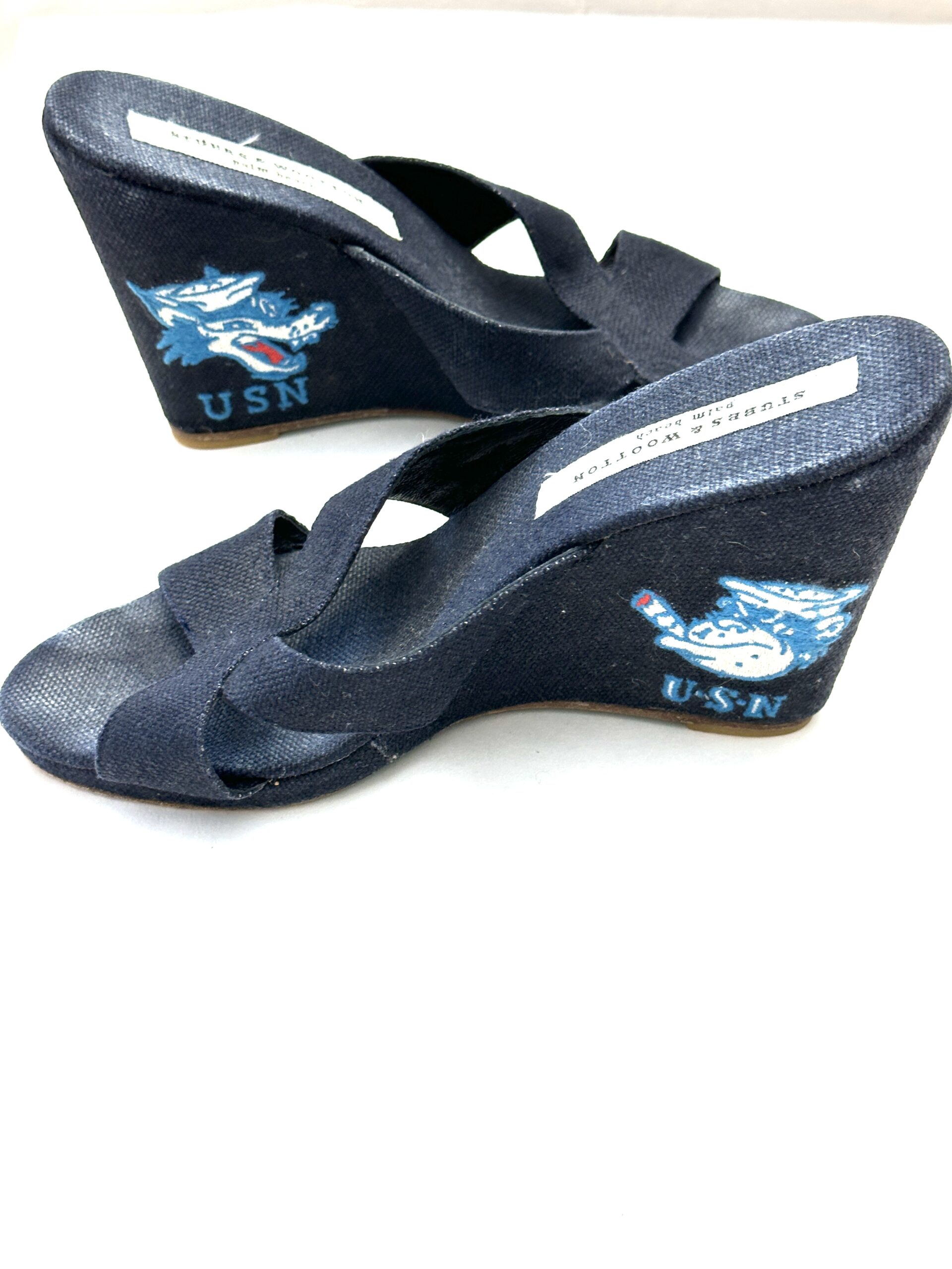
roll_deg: +4.6
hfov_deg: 30.3
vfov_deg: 39.7
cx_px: 476
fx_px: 1760
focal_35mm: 48
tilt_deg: -43.6
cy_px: 634
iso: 100
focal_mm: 6.86
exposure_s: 1/60
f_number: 1.78
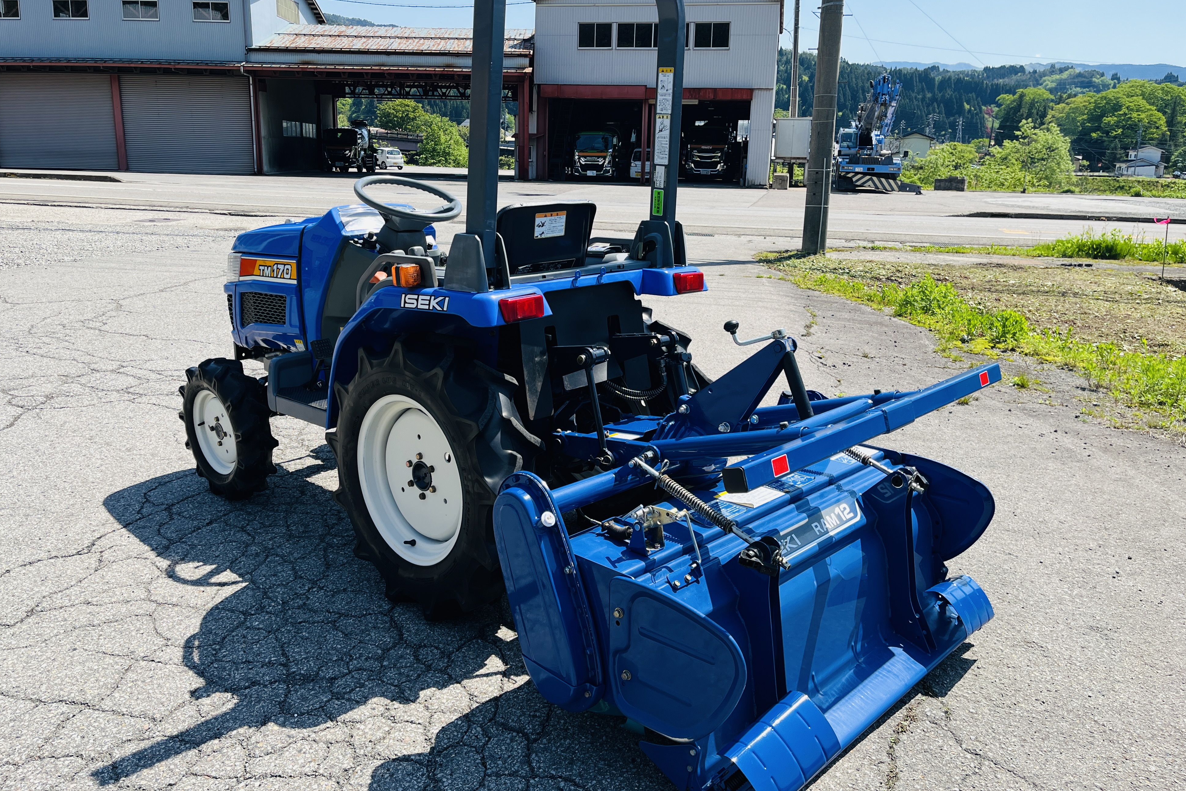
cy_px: 365
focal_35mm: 28
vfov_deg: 46.4
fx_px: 922
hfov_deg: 65.5
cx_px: 576
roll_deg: -0.9
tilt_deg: -13.2
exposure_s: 1/2179
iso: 50
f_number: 1.6
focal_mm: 5.1
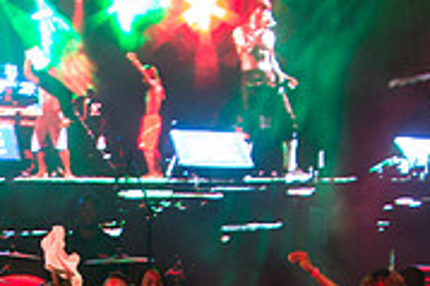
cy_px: 312
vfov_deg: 1.8
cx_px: 219
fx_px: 8914
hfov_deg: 2.8
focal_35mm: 747
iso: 3200
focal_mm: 230
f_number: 5.6
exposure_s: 1/200
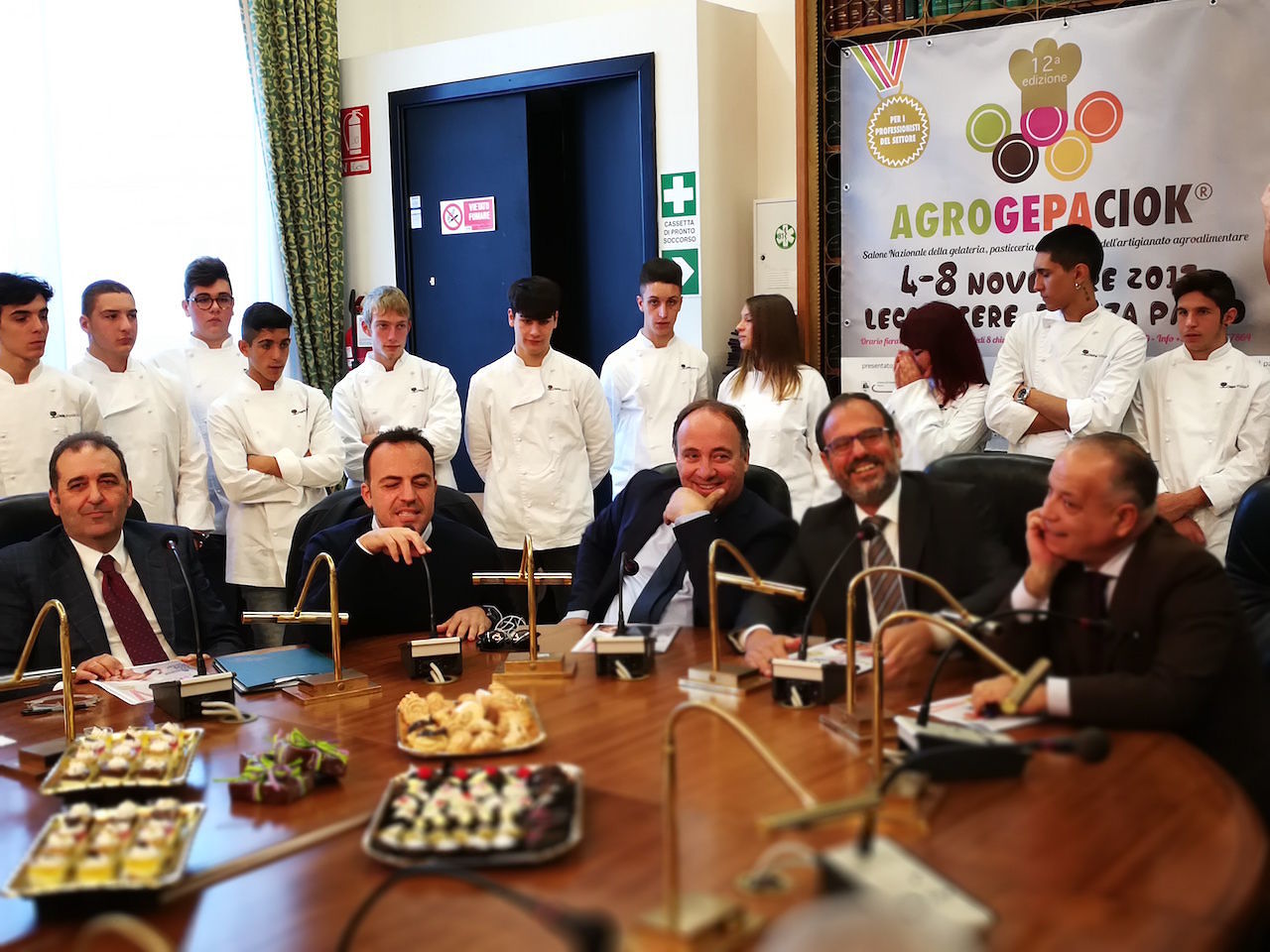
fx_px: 1431
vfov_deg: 36.8
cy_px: 476
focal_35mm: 39
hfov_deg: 47.9
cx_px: 635
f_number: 4
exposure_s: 1/25
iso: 320
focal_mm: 3.95
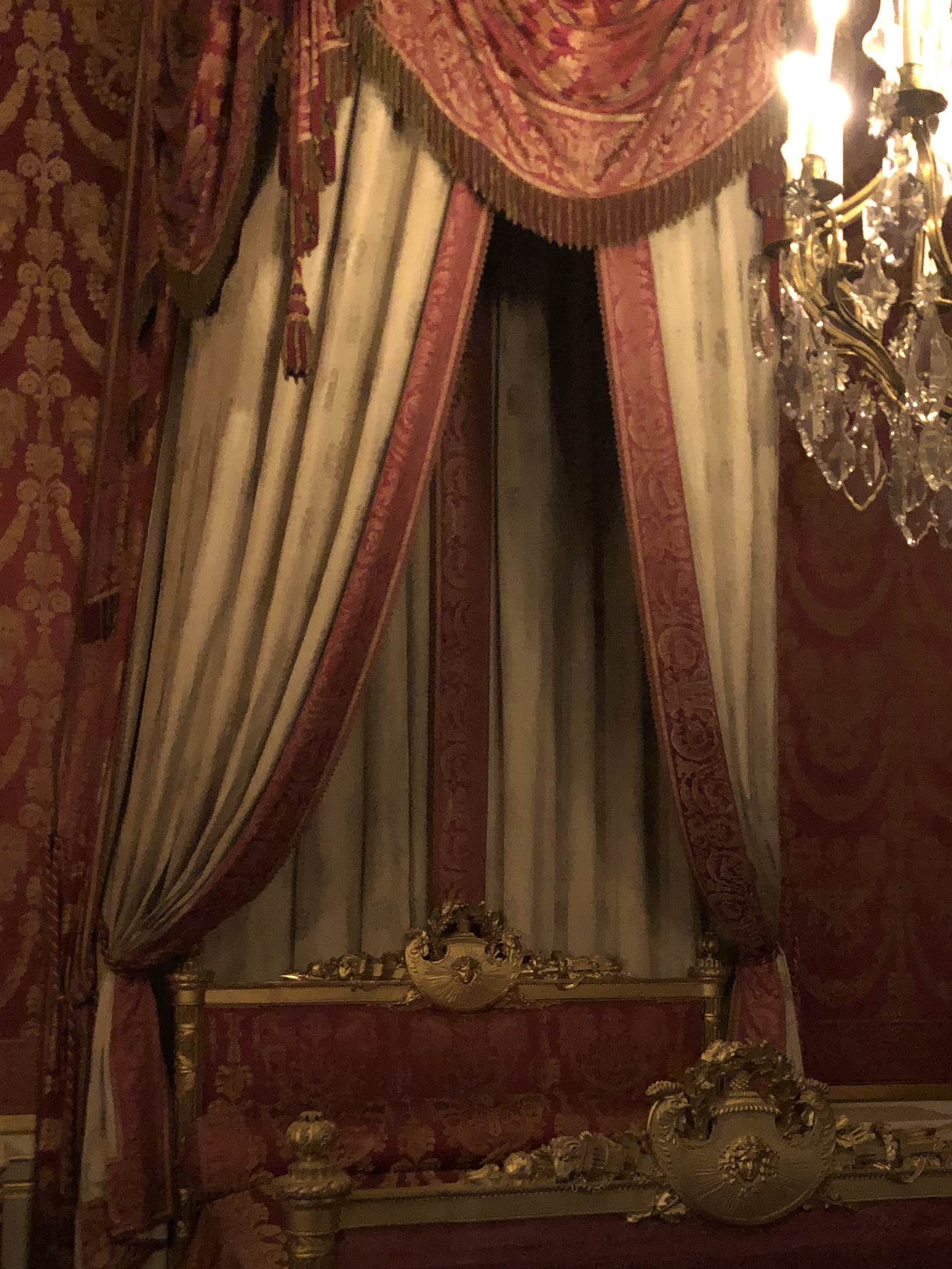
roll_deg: +0.0
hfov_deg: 30.8
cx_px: 582
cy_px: 925
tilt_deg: -0.2
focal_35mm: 47
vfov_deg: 39.5
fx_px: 1724
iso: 640
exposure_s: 1/4
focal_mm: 4
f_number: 1.8
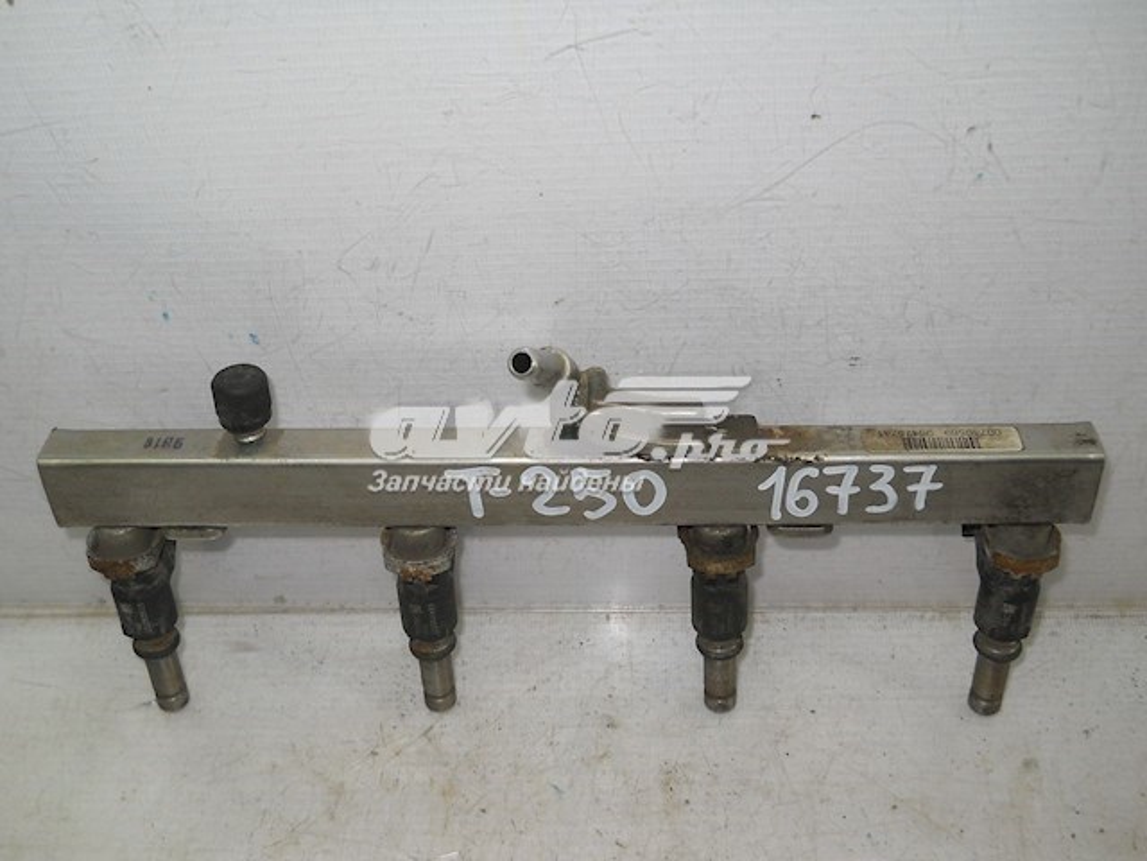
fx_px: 1359
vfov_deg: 35.1
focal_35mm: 41
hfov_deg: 45.8
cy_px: 430
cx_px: 574
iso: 80
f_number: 5.5
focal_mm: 6.72
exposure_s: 1/40
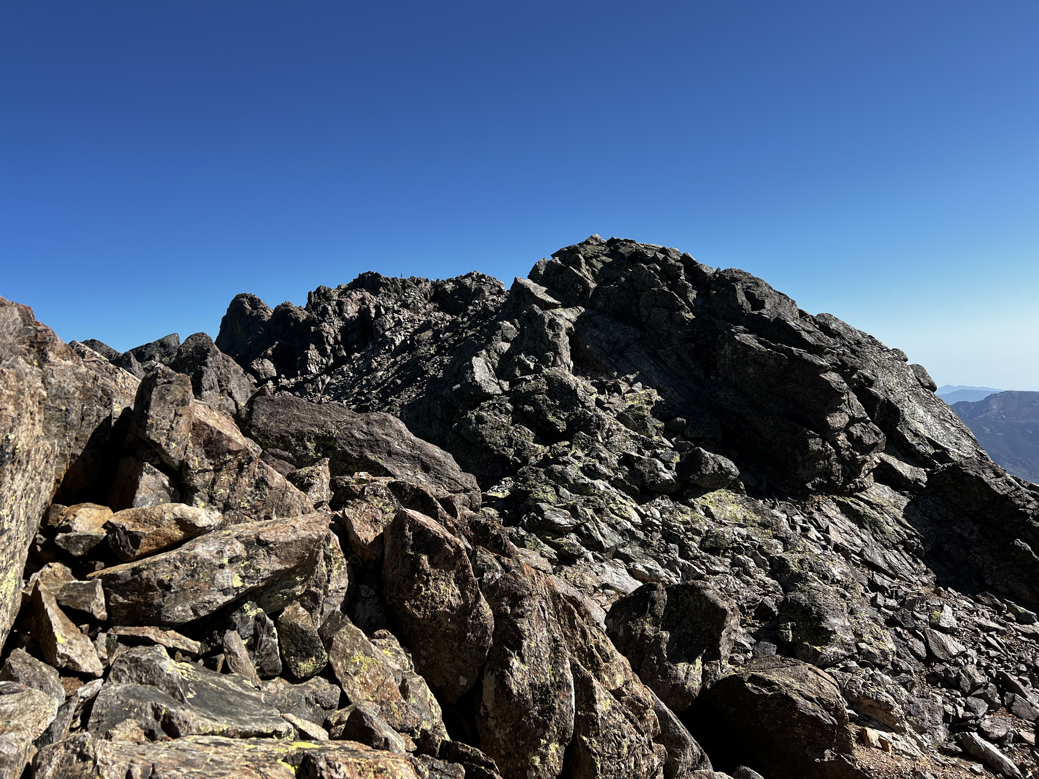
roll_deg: +5.0
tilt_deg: +0.7
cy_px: 390
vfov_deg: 53.1
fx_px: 780
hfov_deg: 67.3
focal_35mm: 26
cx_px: 520
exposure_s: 1/3460
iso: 50
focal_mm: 5.7
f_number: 1.5
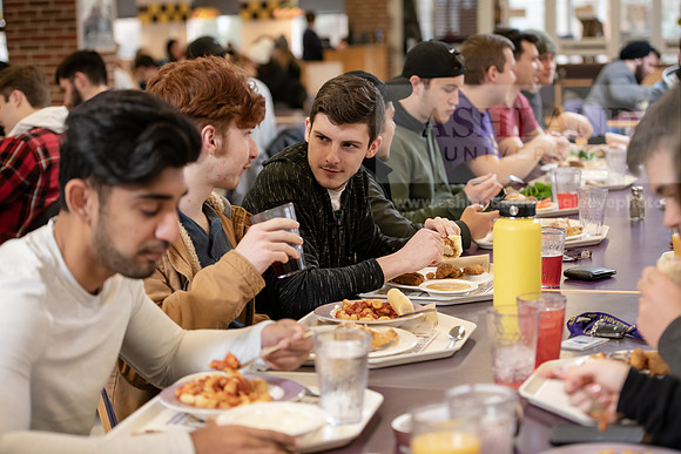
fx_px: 1324
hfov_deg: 28.8
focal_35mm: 70
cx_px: 340
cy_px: 227
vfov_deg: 19.5
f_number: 3.2
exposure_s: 1/200
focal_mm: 70
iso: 1600
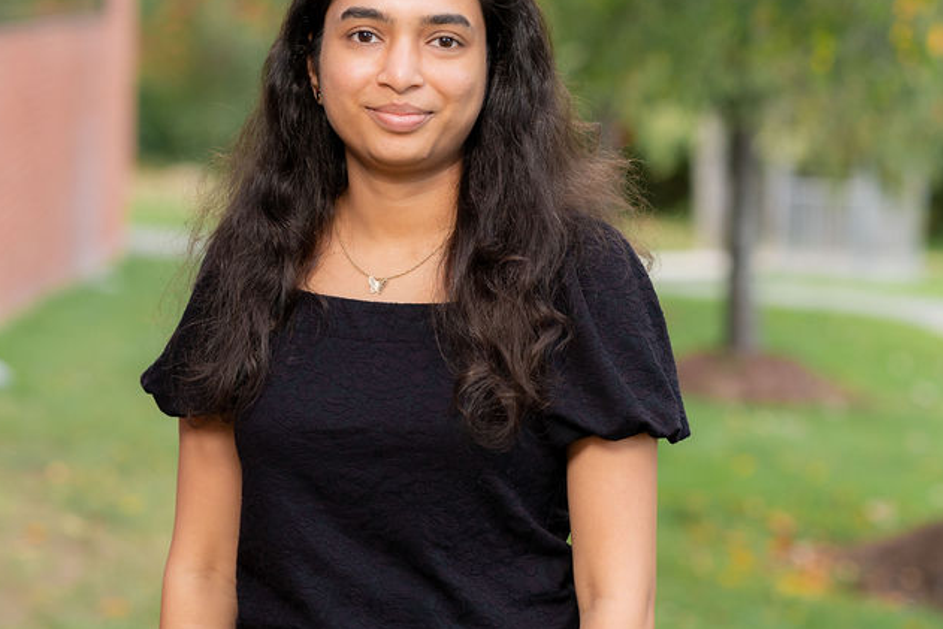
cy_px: 143
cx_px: 387
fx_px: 3615
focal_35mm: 138
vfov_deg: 9.9
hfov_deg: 14.9
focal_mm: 85
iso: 125
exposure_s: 1/100
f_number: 2.8
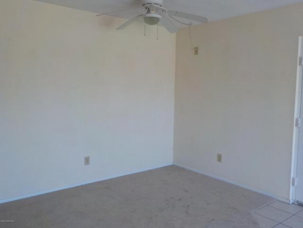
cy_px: 114
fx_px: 263
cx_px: 152
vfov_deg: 46.8
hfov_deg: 60.0
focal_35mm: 30
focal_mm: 4.1
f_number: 3.3
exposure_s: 1/30
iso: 180
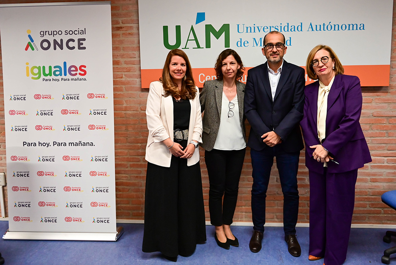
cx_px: 198
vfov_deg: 53.2
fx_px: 264
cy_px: 132
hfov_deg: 73.7
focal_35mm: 24
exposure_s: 1/250
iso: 2000
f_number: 2.8
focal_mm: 24
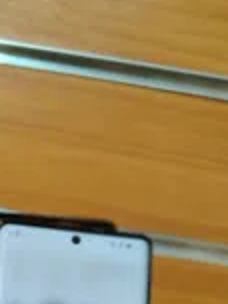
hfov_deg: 22.1
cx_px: -20
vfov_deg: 27.4
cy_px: 354
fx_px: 553
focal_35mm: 63
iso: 807
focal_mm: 5.56
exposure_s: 1/100
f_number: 1.8
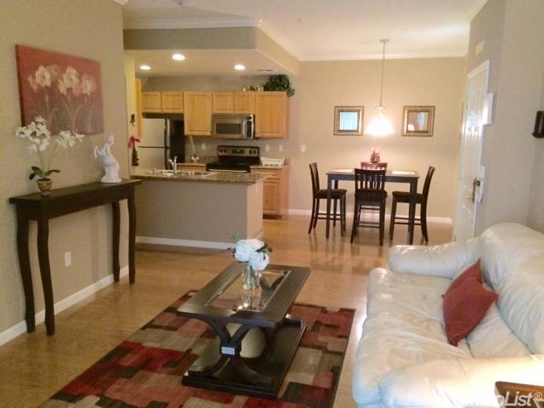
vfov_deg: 48.2
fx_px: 456
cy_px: 204
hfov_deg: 61.7
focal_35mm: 29
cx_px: 272
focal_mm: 4.15
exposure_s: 1/15
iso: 400
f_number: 2.2
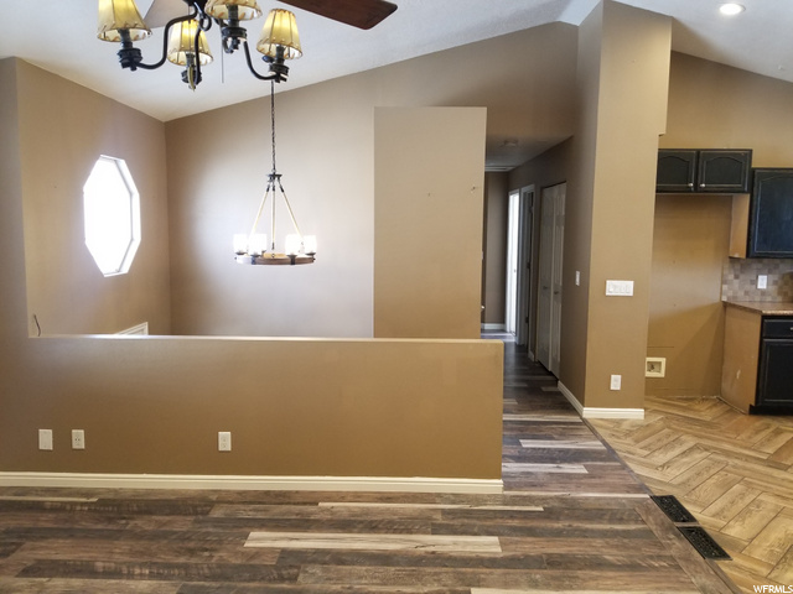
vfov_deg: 53.1
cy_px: 297
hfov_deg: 67.3
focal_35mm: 26
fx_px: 596
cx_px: 396
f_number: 1.7
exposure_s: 1/60
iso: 160
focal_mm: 4.25
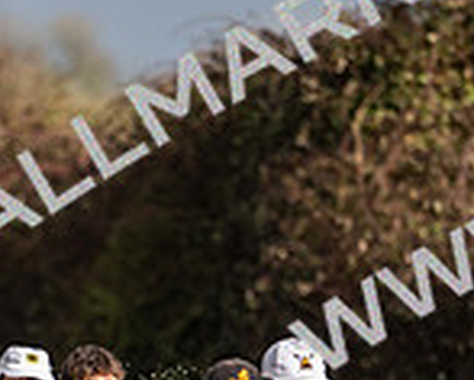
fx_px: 20790
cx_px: 55
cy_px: 423
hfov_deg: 1.3
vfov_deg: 1.0
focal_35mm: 1480
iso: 280
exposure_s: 1/1600
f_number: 4.5
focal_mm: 400
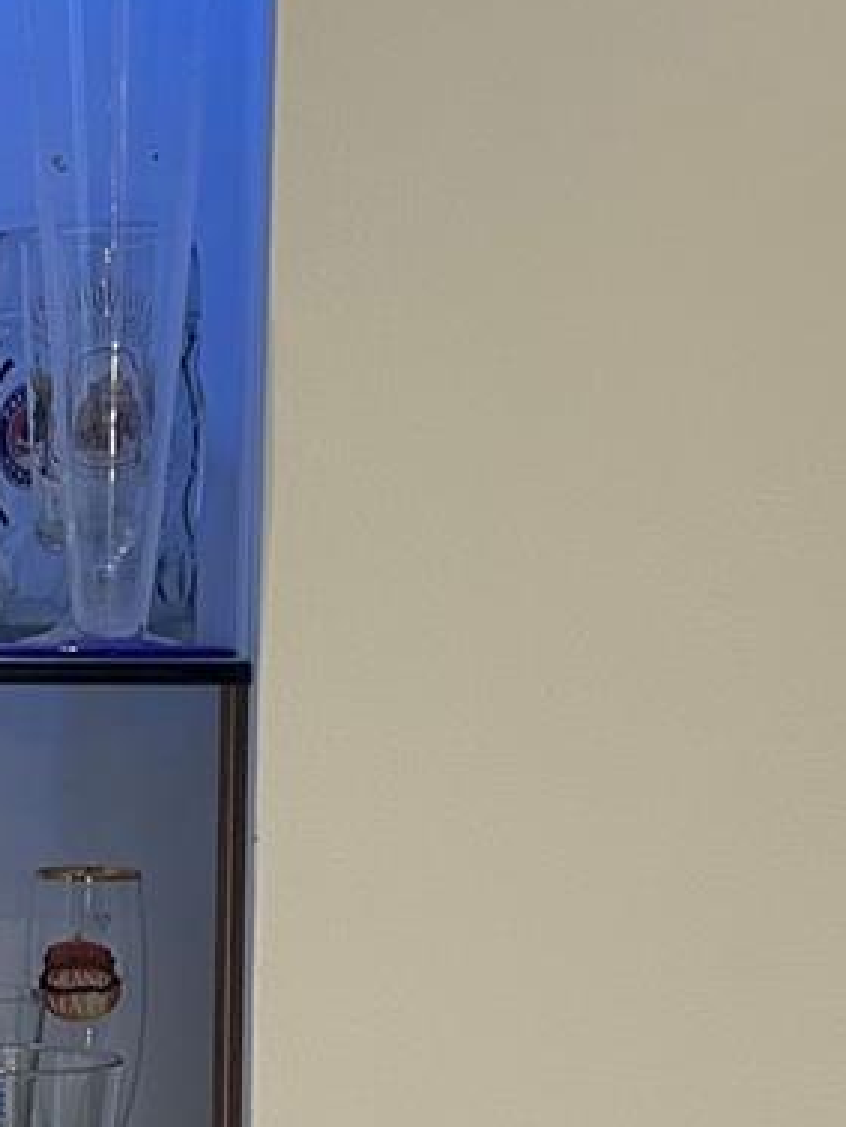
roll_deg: -1.2
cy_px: 870
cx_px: -176
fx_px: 3452
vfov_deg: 18.4
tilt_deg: -5.7
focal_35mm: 106
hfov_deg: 13.6
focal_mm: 5.7
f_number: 1.5
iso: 250
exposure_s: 1/60
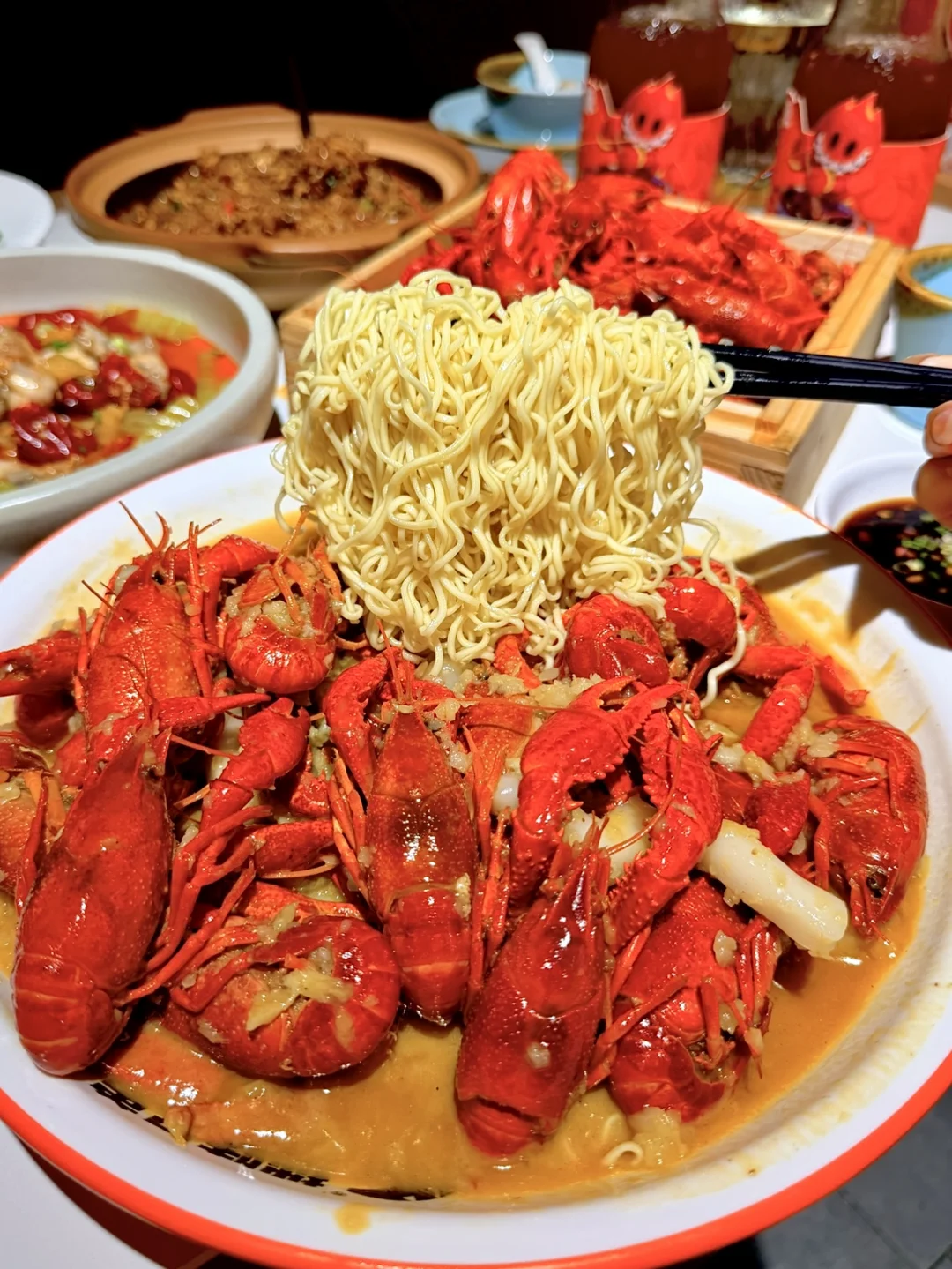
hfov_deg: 56.8
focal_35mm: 24
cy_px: 634
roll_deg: -1.3
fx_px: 880
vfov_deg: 71.6
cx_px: 476
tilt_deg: -40.5
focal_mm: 6.76
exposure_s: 1/312
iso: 80
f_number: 1.78
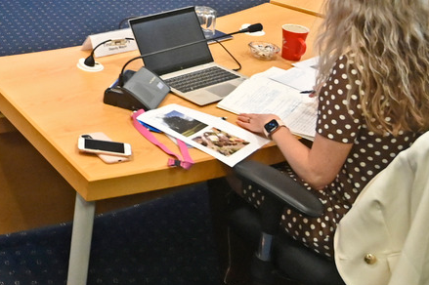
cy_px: -33
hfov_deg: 25.1
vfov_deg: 18.6
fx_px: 834
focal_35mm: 70
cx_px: -124
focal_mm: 16
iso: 4000
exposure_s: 1/250
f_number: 4
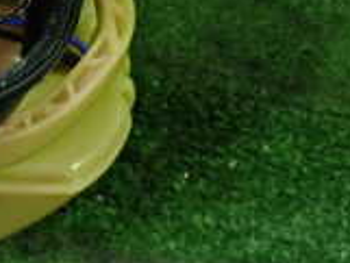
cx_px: -241
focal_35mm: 153
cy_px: -113
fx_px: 1548
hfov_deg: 12.0
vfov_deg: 9.5
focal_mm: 7.31
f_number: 2.8
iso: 500
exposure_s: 1/40
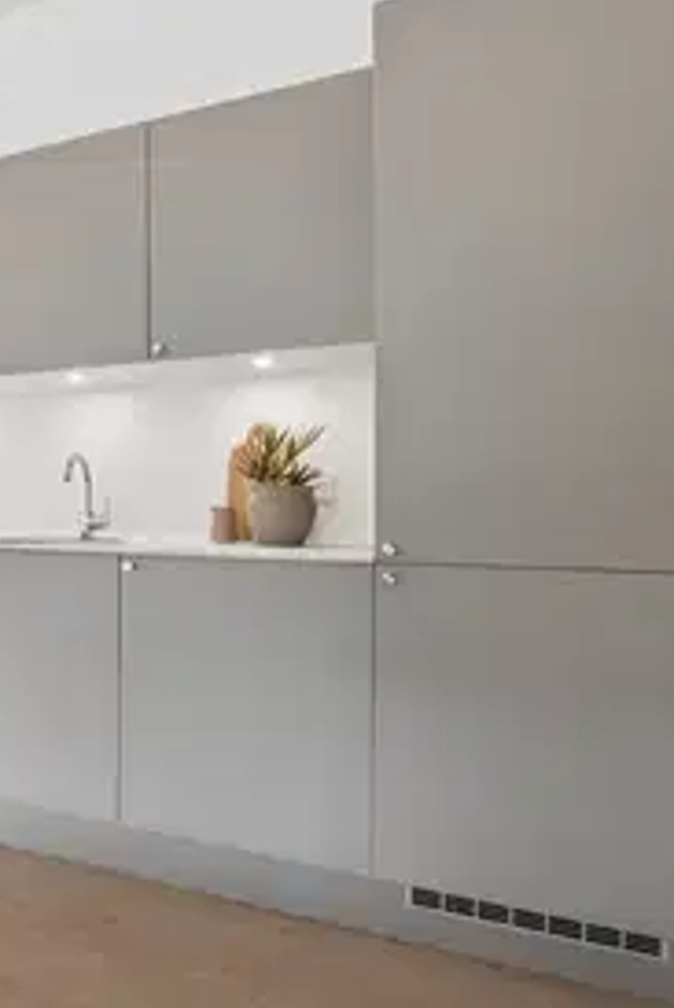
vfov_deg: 73.4
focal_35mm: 24
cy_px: 497
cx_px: 81
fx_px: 677
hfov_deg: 48.0
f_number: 9
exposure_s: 1/10
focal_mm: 10.5
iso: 320
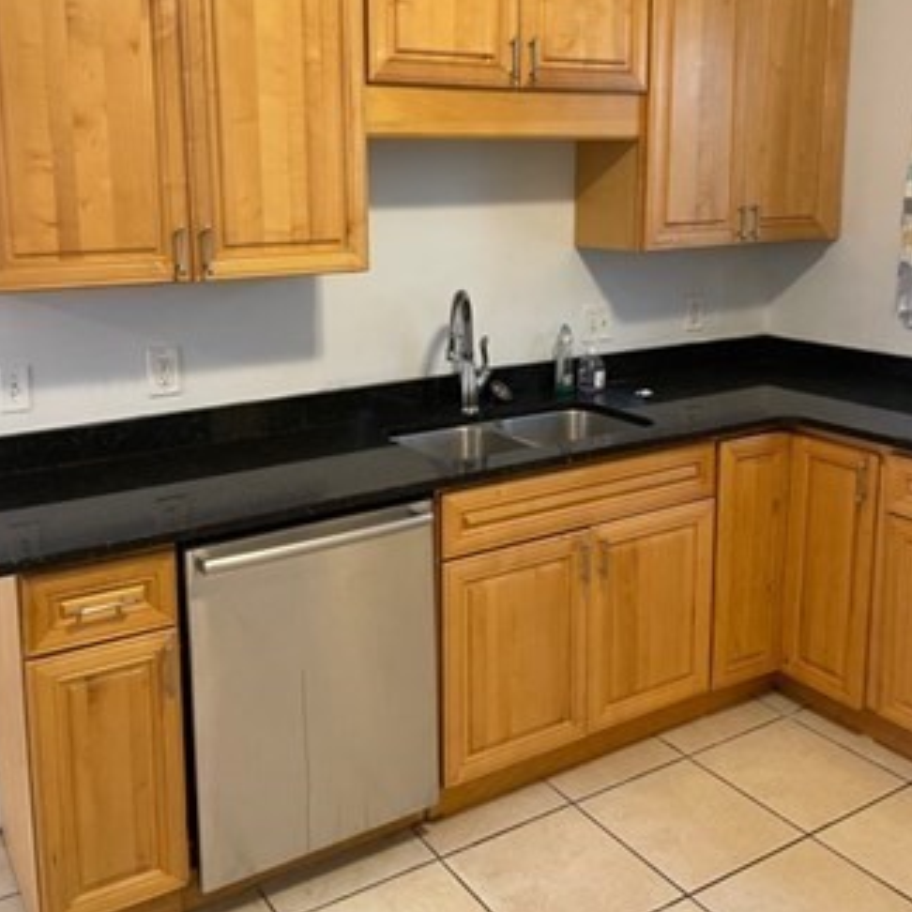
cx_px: 433
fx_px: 1013
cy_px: 332
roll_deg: +0.8
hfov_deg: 48.4
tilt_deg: -8.7
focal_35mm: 34
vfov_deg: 47.9
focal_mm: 5.1
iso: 400
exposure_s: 1/60
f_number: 1.6
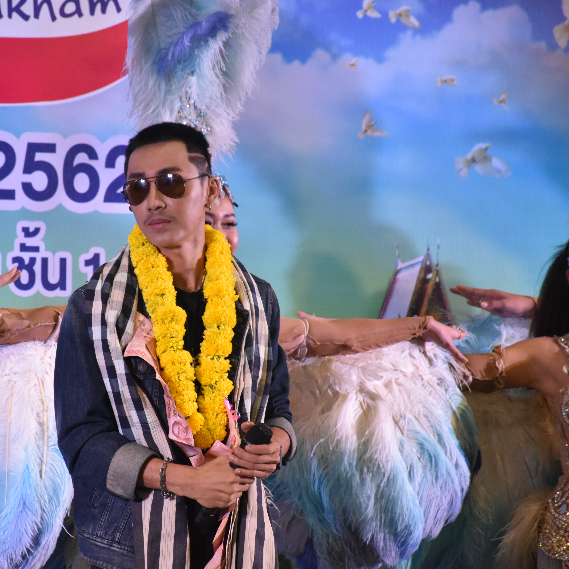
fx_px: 4984
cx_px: 172
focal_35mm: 268
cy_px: 285
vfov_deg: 6.5
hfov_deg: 6.5
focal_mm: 140
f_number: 5.6
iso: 1250
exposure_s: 1/125
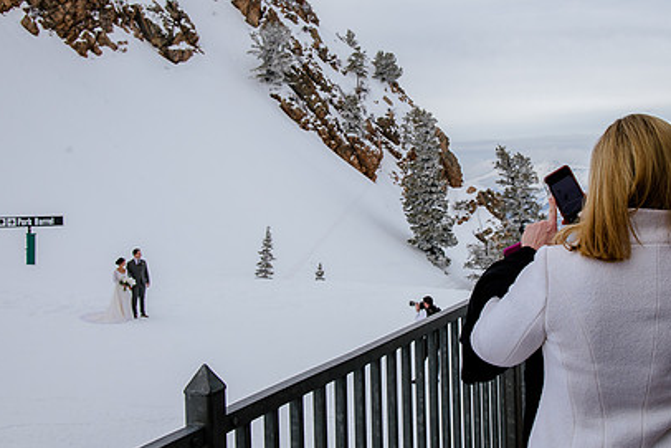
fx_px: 932
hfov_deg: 39.4
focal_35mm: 50
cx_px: 403
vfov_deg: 27.0
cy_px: 188
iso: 320
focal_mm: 35
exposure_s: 1/640
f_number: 10
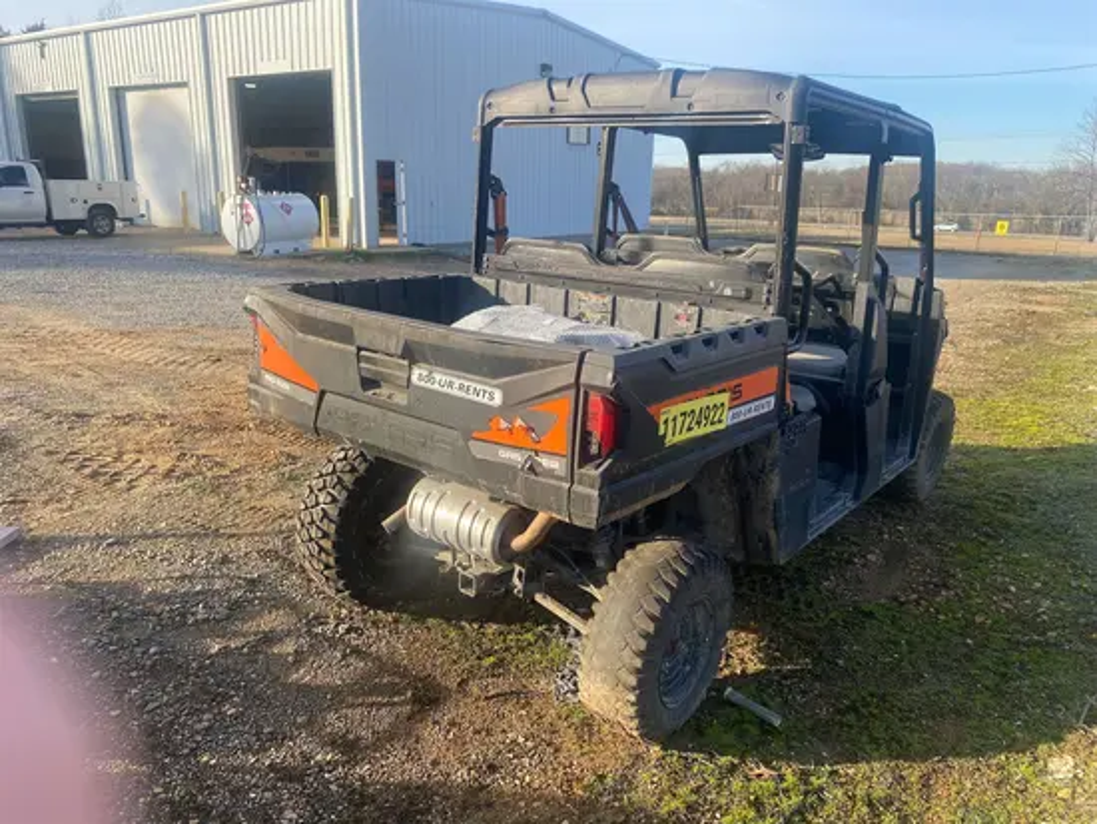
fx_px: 824
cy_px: 412
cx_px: 548
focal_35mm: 26
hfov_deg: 67.3
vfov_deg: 53.1
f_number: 1.8
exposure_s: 1/719
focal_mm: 4.25
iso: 32
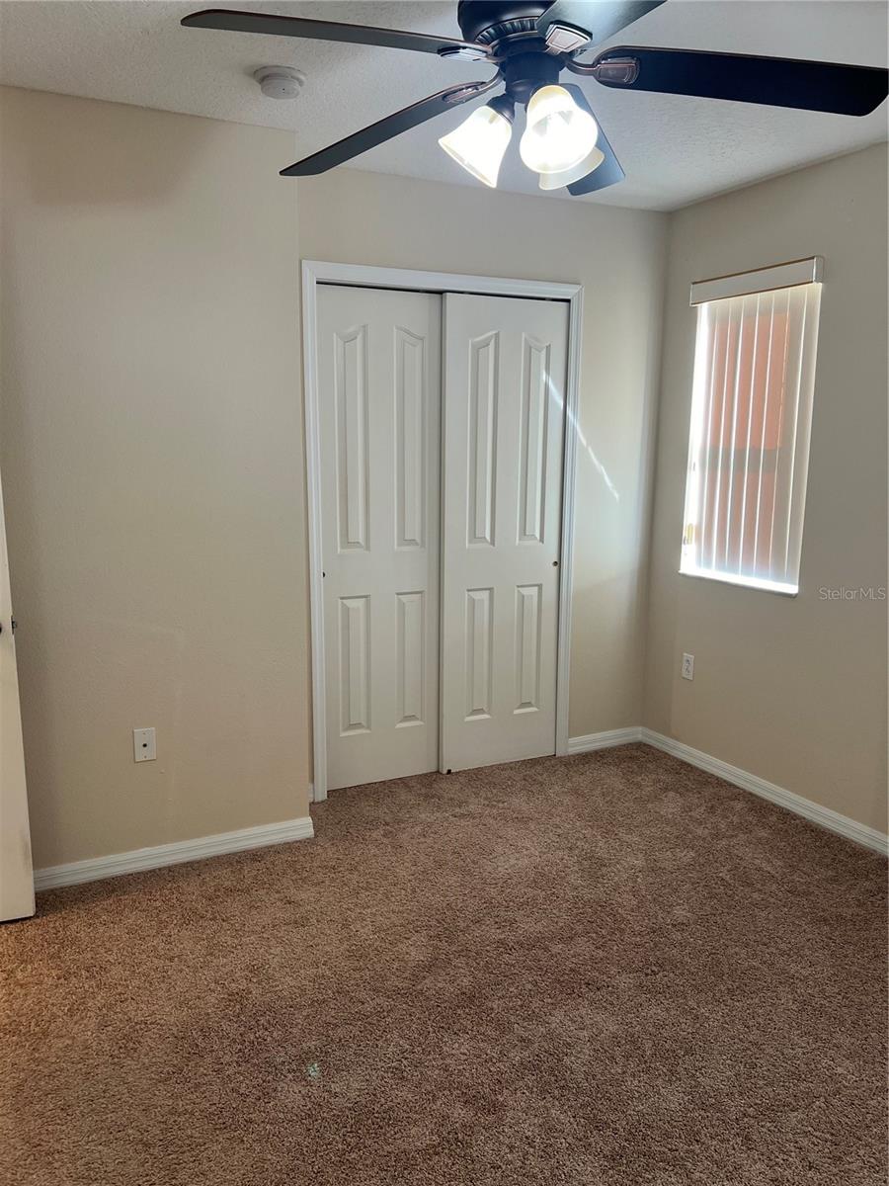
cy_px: 593
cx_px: 444
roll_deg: -0.6
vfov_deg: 67.3
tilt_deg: -9.5
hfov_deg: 53.1
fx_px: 890
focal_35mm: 26
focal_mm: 5.7
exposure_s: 1/60
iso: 64
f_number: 1.5
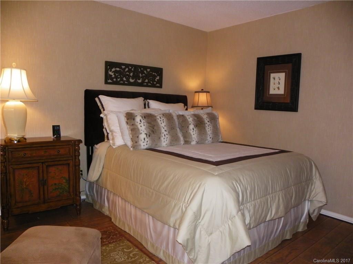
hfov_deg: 67.3
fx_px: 265
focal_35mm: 26
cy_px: 132
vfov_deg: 53.1
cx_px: 176
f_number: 2.8
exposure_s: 1/30
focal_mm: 4.6
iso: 200
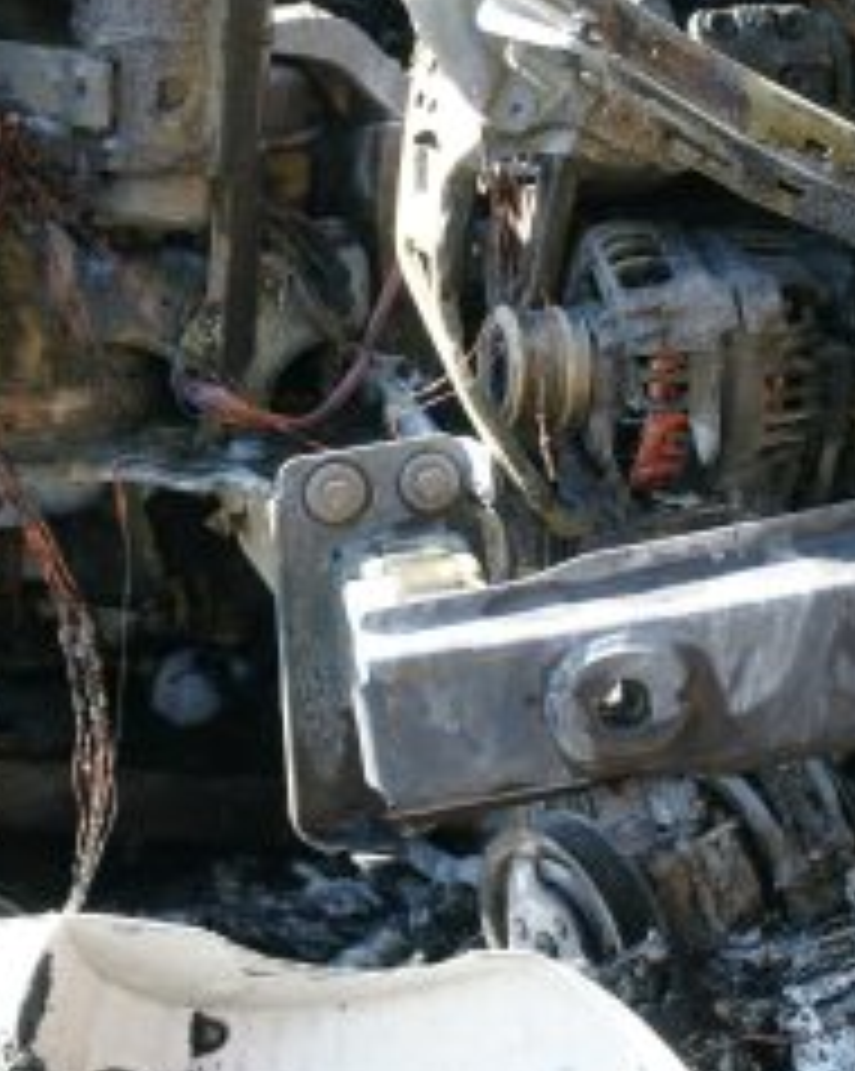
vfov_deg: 15.5
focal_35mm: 124
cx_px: 670
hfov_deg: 12.4
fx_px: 3933
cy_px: 340
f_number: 5
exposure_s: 1/250
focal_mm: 35
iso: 400
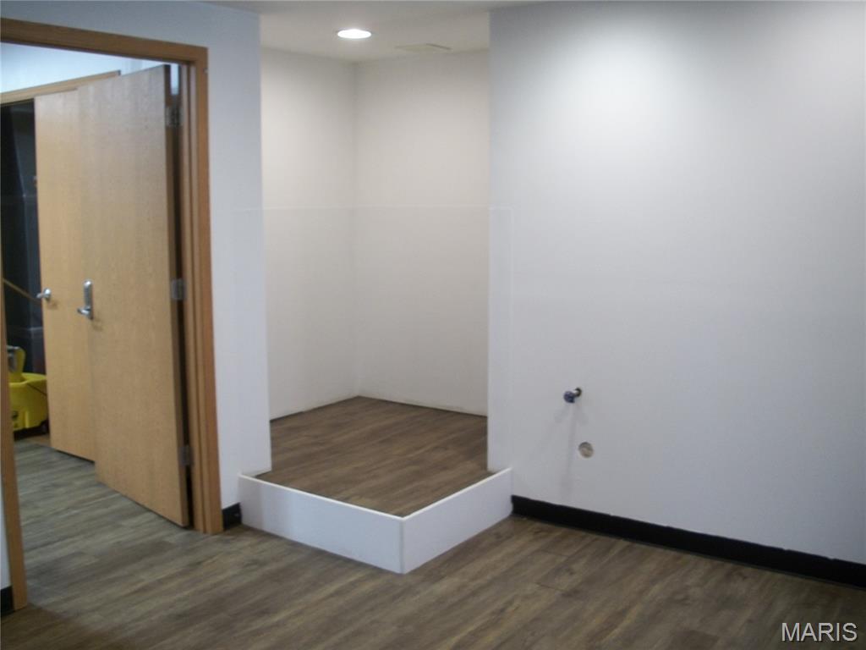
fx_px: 876
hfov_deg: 52.6
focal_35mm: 35
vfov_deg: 40.7
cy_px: 325
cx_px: 433
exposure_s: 1/15
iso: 160
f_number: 3.1
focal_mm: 6.3
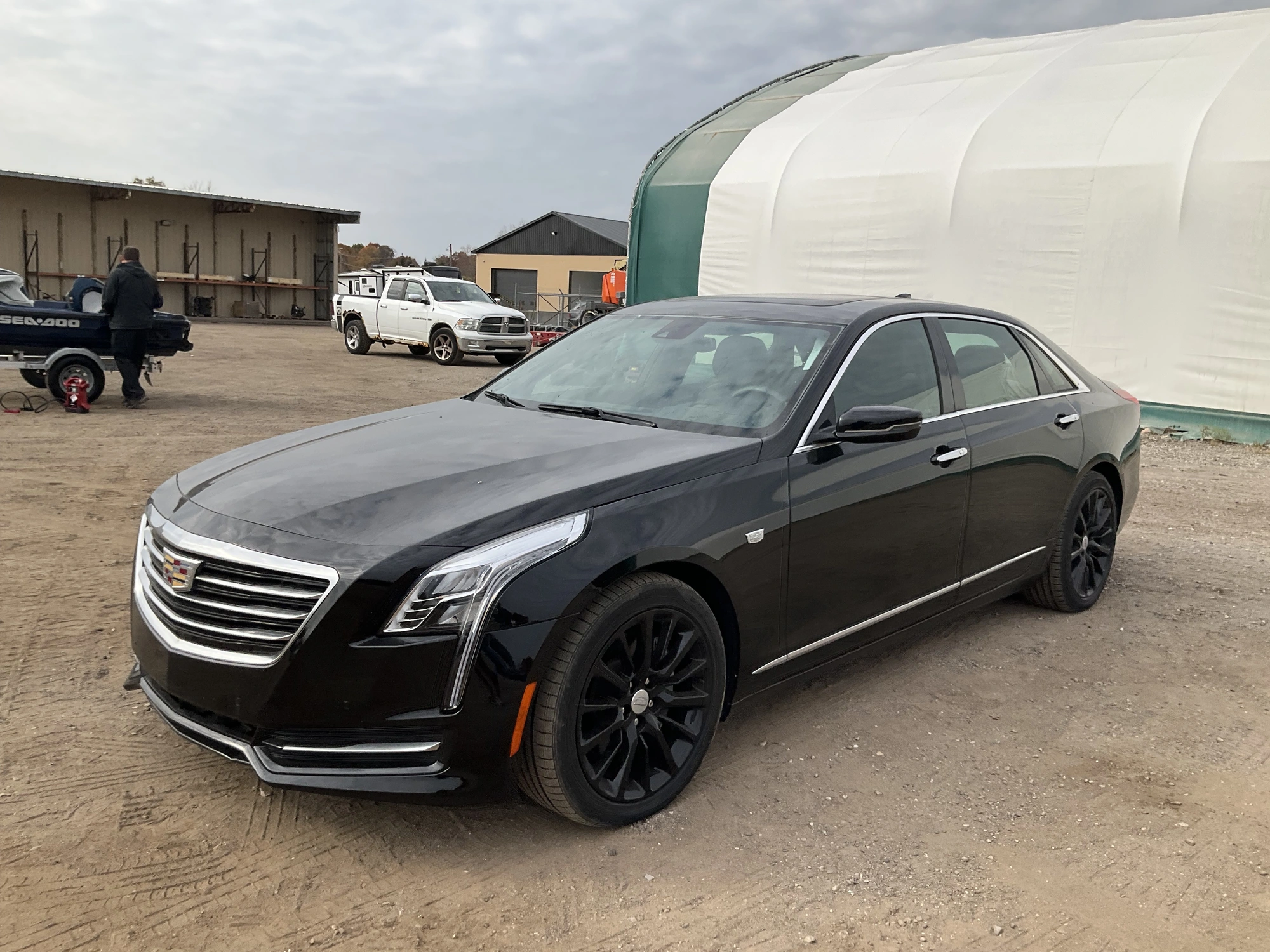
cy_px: 476
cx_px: 635
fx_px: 1064
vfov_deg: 48.2
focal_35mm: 29
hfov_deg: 61.7
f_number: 1.8
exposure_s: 1/1577
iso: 25
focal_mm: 3
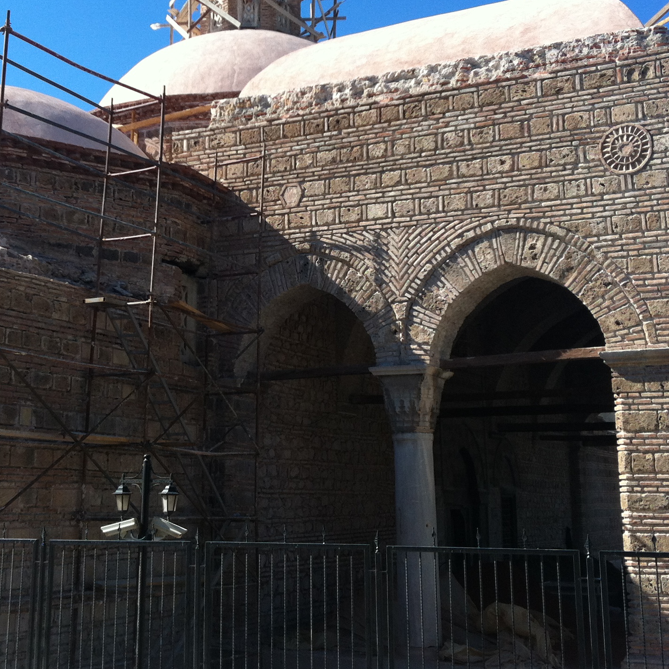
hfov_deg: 30.5
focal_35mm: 56
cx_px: 270
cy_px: 252
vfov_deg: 30.4
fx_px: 1224
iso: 80
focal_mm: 3.85
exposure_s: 1/794
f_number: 2.8
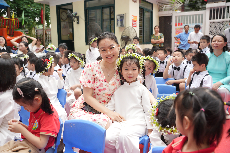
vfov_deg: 41.6
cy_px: 76
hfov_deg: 59.3
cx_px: 115
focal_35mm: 32
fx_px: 202
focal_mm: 31.6
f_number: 4
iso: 200
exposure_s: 1/200
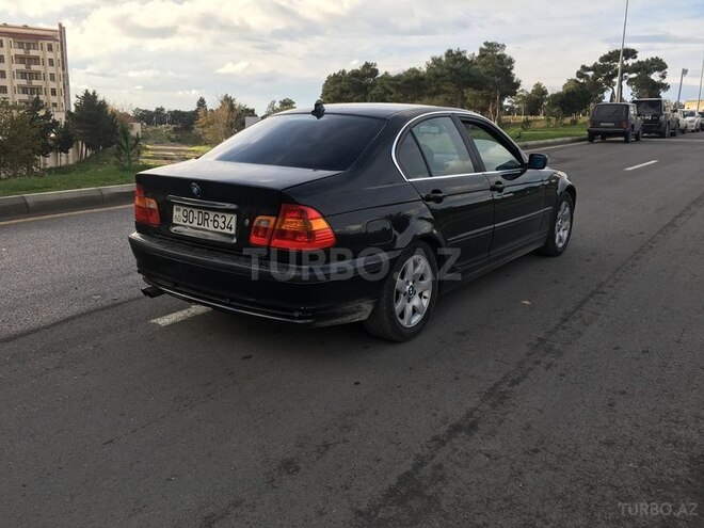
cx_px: 352
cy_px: 264
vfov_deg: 48.2
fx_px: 590
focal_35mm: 29
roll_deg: -2.0
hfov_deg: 61.7
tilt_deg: -14.2
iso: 25
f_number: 2.2
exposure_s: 1/582
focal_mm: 4.15
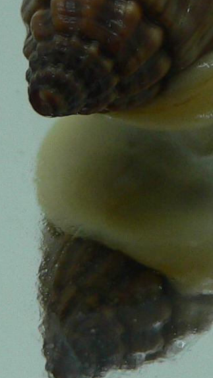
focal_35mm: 134
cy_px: 64
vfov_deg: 15.9
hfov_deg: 9.0
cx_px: 171
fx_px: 1345
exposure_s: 1/60
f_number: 2.8
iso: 80
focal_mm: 4.6
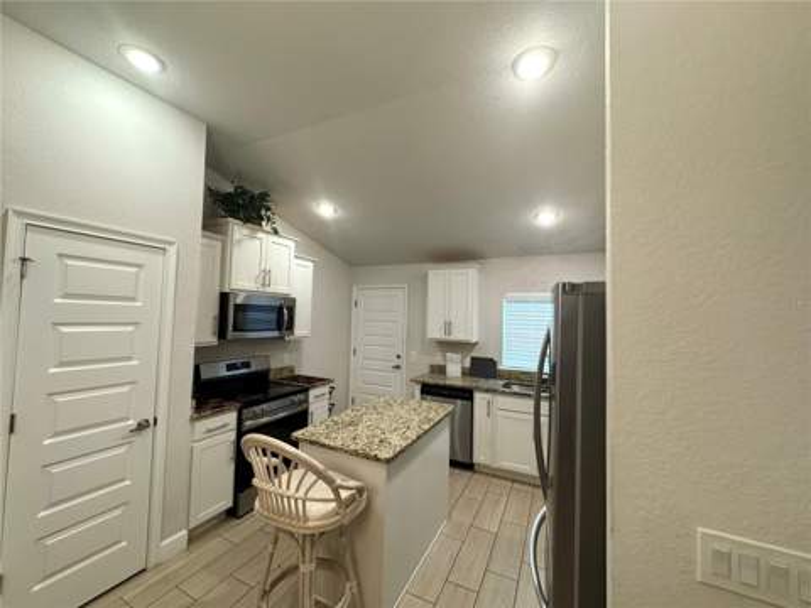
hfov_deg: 102.1
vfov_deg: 85.7
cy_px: 304
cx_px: 406
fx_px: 328
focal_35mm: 14
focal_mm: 2.22
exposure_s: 1/60
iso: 250
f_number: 2.2
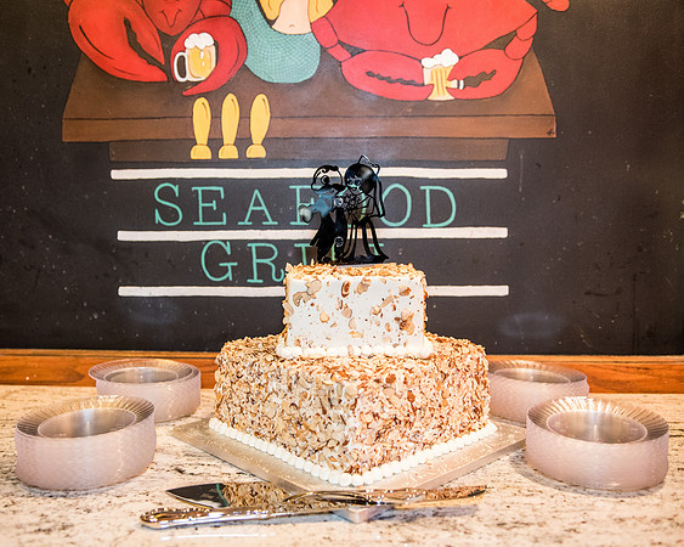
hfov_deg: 55.7
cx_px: 315
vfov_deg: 45.8
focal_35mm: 32
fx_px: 647
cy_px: 277
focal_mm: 28
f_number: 2.8
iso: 2200
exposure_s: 1/100
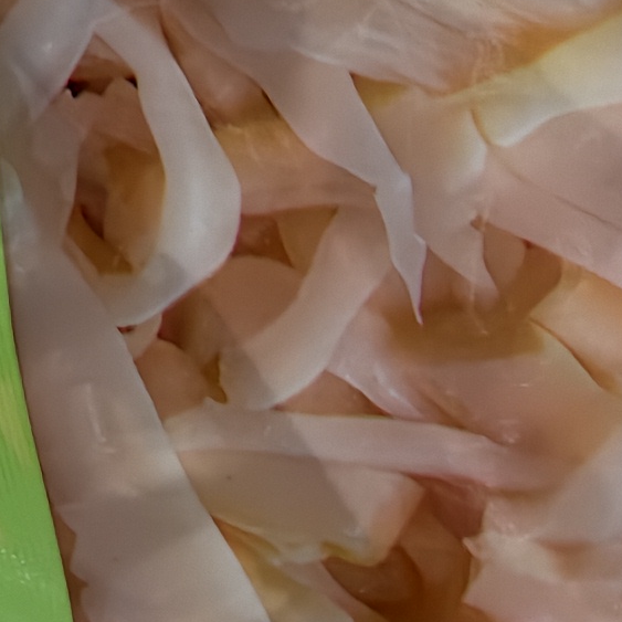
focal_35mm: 148
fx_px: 3009
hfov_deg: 11.8
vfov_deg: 11.7
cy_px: 571
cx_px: 451
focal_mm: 5.56
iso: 465
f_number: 1.88
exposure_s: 1/50
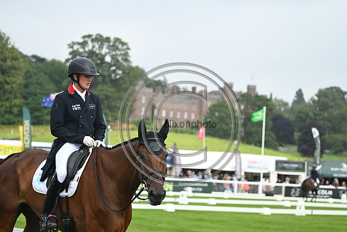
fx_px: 1301
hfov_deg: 15.2
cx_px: 174
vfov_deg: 10.2
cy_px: 116
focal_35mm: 135
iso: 500
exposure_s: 1/1250
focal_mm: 135
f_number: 4.8
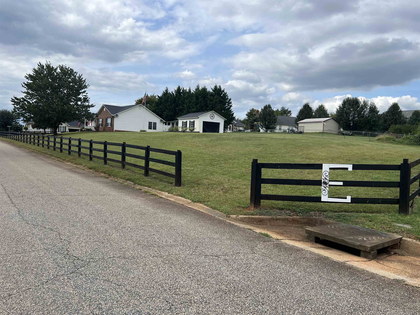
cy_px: 158
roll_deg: -2.3
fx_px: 315
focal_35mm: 26
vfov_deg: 53.1
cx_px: 210
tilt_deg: -2.5
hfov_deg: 67.3
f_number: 1.5
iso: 50
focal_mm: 5.7
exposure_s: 1/3968
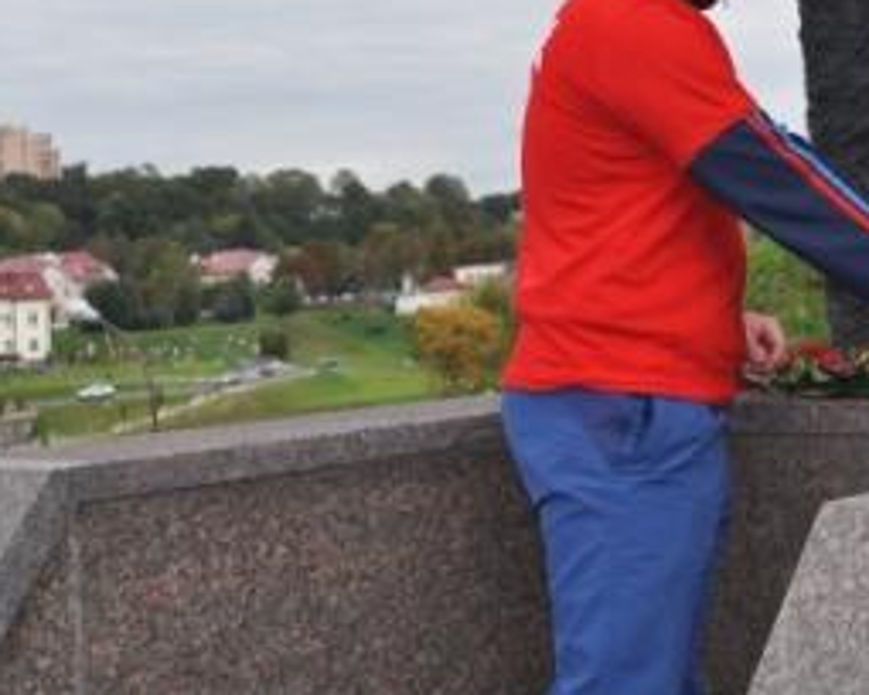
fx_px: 2032
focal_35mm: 79
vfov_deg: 19.3
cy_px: 204
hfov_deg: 23.6
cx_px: 746
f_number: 9
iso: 200
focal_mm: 32
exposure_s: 1/200
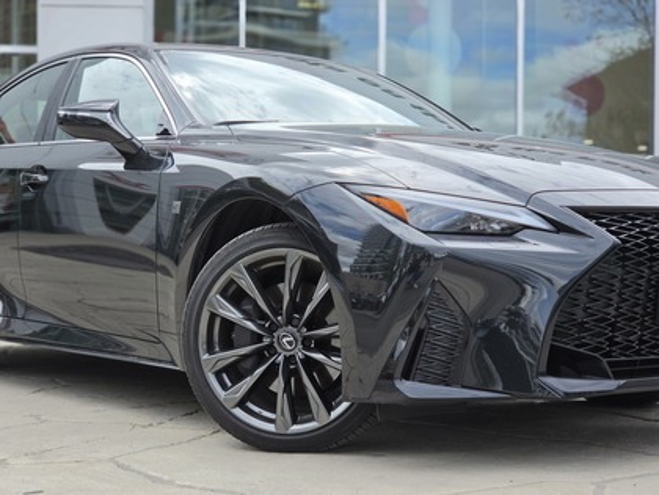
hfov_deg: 28.2
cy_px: 248
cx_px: 330
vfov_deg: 21.3
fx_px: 1314
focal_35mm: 69
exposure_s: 1/650
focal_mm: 7
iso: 25
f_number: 2.4
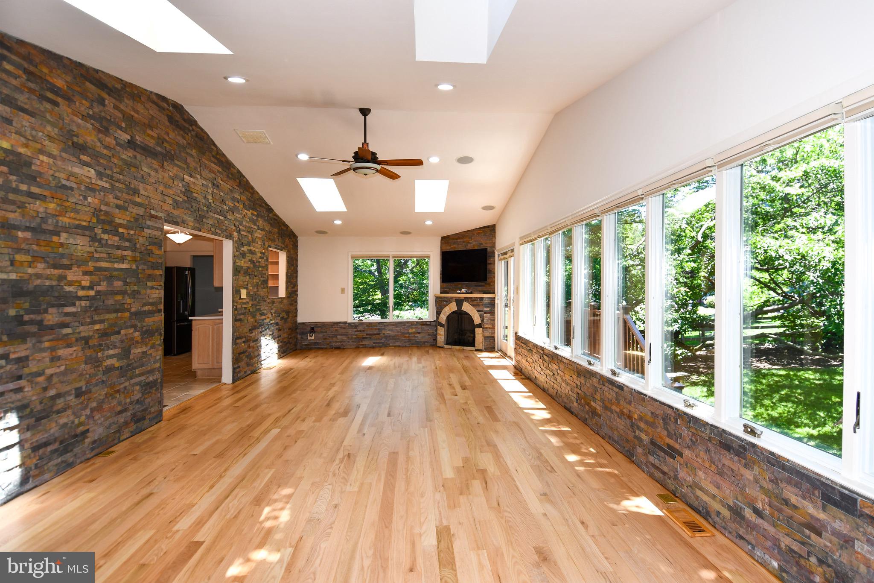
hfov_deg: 90.0
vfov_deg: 67.4
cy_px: 292
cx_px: 437
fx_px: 437
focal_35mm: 18
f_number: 5
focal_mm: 12
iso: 200
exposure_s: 1/100
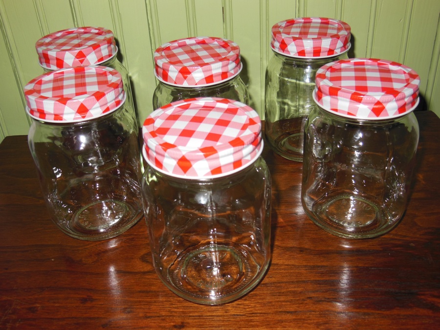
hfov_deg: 47.9
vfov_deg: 36.8
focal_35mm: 39
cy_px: 165
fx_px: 496
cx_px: 220
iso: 125
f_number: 4.1
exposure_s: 1/30
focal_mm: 6.9
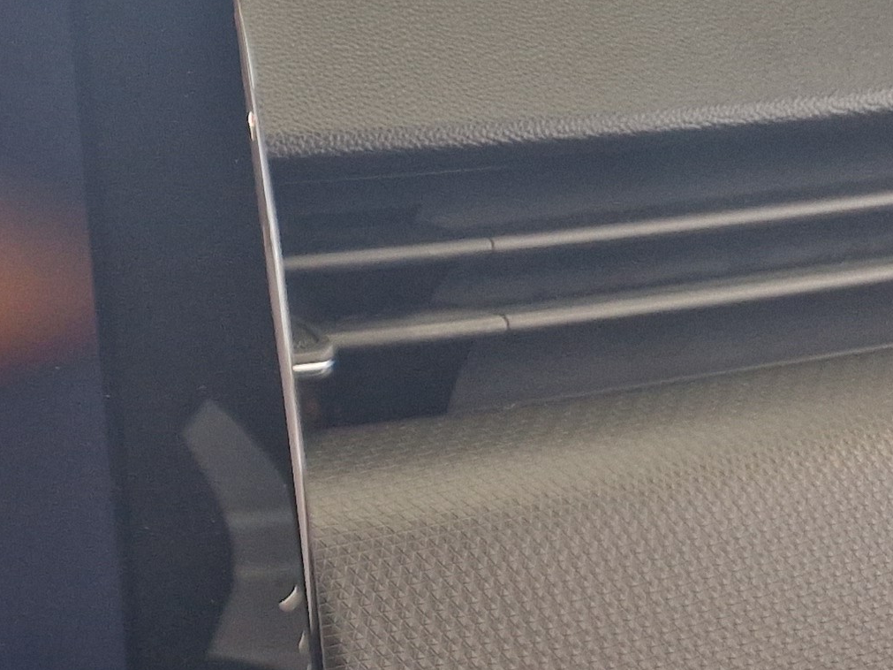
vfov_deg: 16.2
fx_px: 2347
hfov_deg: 19.2
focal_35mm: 91
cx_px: -399
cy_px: 480
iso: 125
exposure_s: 1/100
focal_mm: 5.4
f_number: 1.8
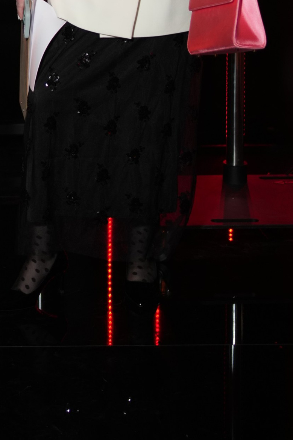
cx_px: -138
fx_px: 1404
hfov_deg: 11.4
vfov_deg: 16.9
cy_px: -114
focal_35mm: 115
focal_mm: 35
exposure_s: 1/400
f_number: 1.8
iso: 500
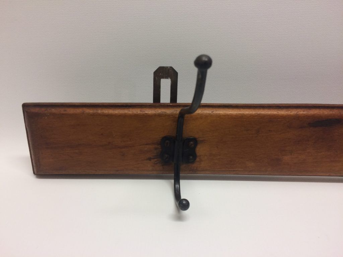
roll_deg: -1.5
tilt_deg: -28.0
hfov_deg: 61.7
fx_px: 287
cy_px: 128
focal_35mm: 29
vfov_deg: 48.2
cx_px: 172
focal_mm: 4.15
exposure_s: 1/33
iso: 40
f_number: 2.2
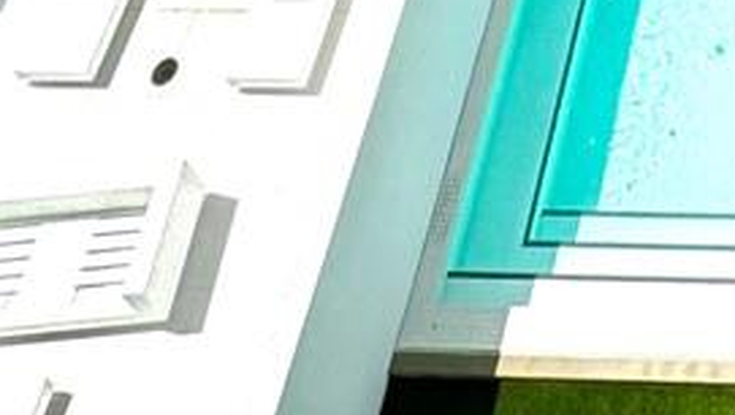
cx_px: 1055
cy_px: -1166
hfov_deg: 20.7
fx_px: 1756
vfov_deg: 8.4
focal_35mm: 90
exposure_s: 1/1567
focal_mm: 2.22
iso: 50
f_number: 2.2
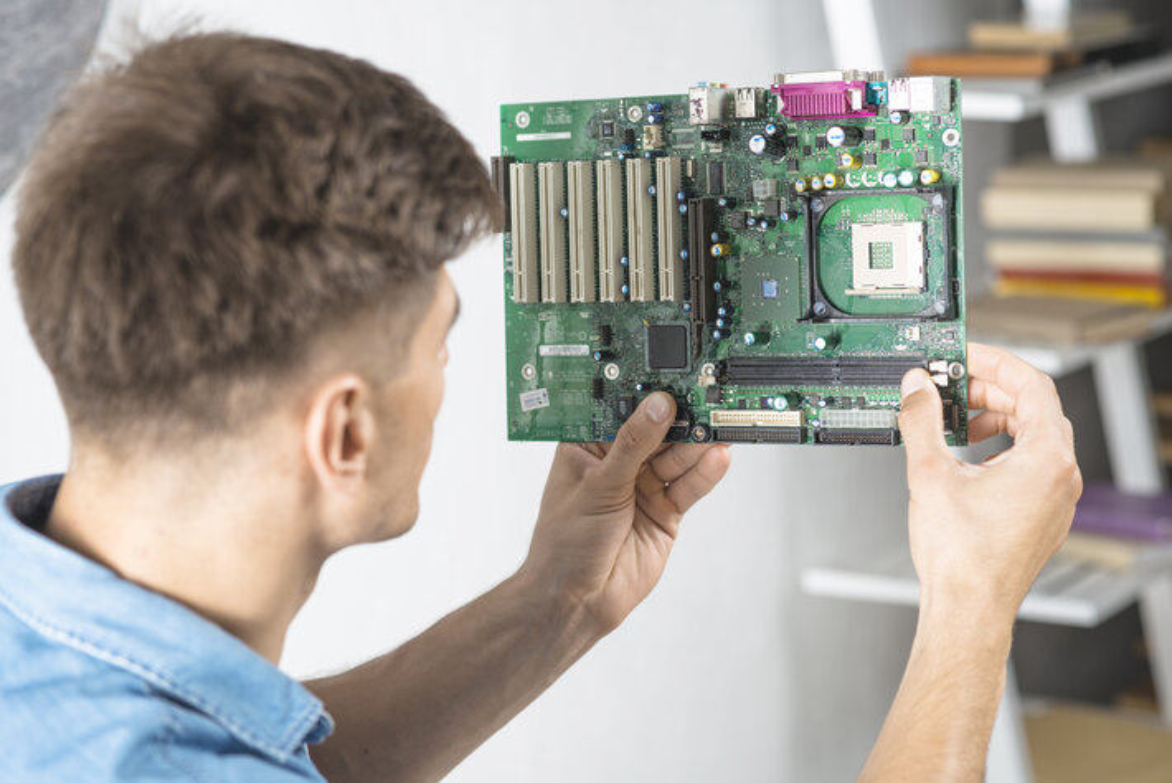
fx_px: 2768
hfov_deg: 23.9
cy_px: 392
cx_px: 586
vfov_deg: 16.1
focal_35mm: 85
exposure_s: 1/160
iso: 160
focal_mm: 85
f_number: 4
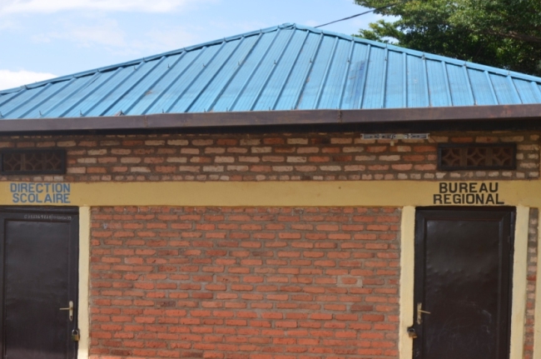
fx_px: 720
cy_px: 209
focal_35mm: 48
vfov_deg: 27.9
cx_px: 261
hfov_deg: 41.2
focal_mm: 26
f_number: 6.3
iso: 100
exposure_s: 1/250
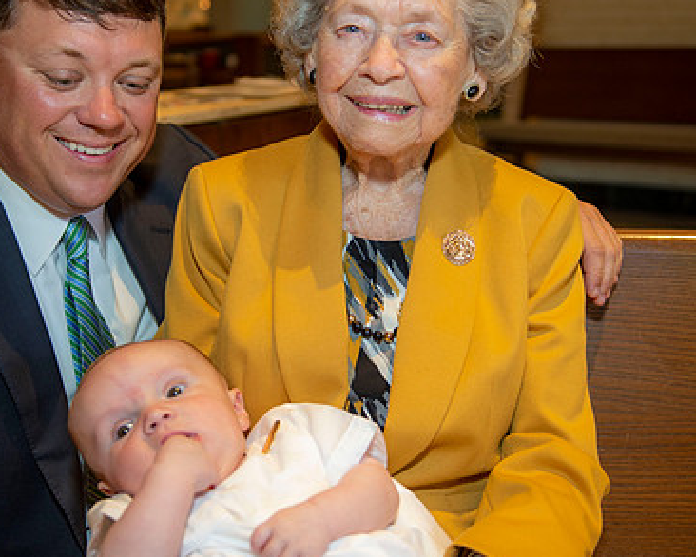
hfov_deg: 35.9
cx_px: 297
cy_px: 253
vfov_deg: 29.1
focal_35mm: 52
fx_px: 1071
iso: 800
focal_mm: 35
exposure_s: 1/100
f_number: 2.8
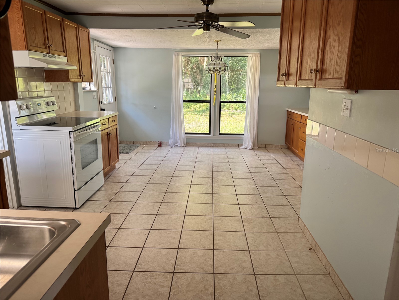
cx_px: 200
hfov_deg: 71.6
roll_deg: +0.6
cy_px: 150
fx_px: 277
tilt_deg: -10.2
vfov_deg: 56.8
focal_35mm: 24
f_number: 1.78
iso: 100
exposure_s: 1/121
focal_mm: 6.76
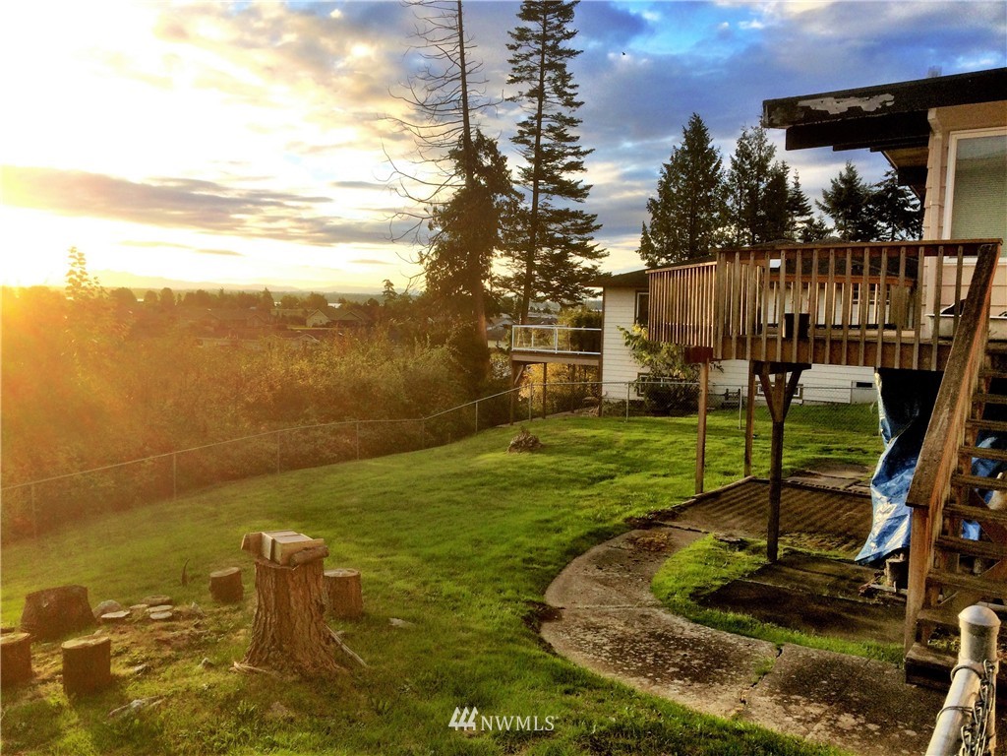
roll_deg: -0.2
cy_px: 378
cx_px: 504
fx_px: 844
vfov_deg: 48.2
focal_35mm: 29
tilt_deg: -5.9
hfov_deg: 61.7
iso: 32
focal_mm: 4.15
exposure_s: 1/436
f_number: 2.2
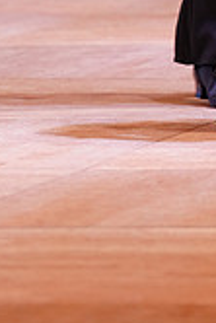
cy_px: -160
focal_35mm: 699
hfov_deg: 2.0
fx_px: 6277
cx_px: 291
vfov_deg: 2.9
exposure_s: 1/250
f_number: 3.5
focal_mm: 200
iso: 2000
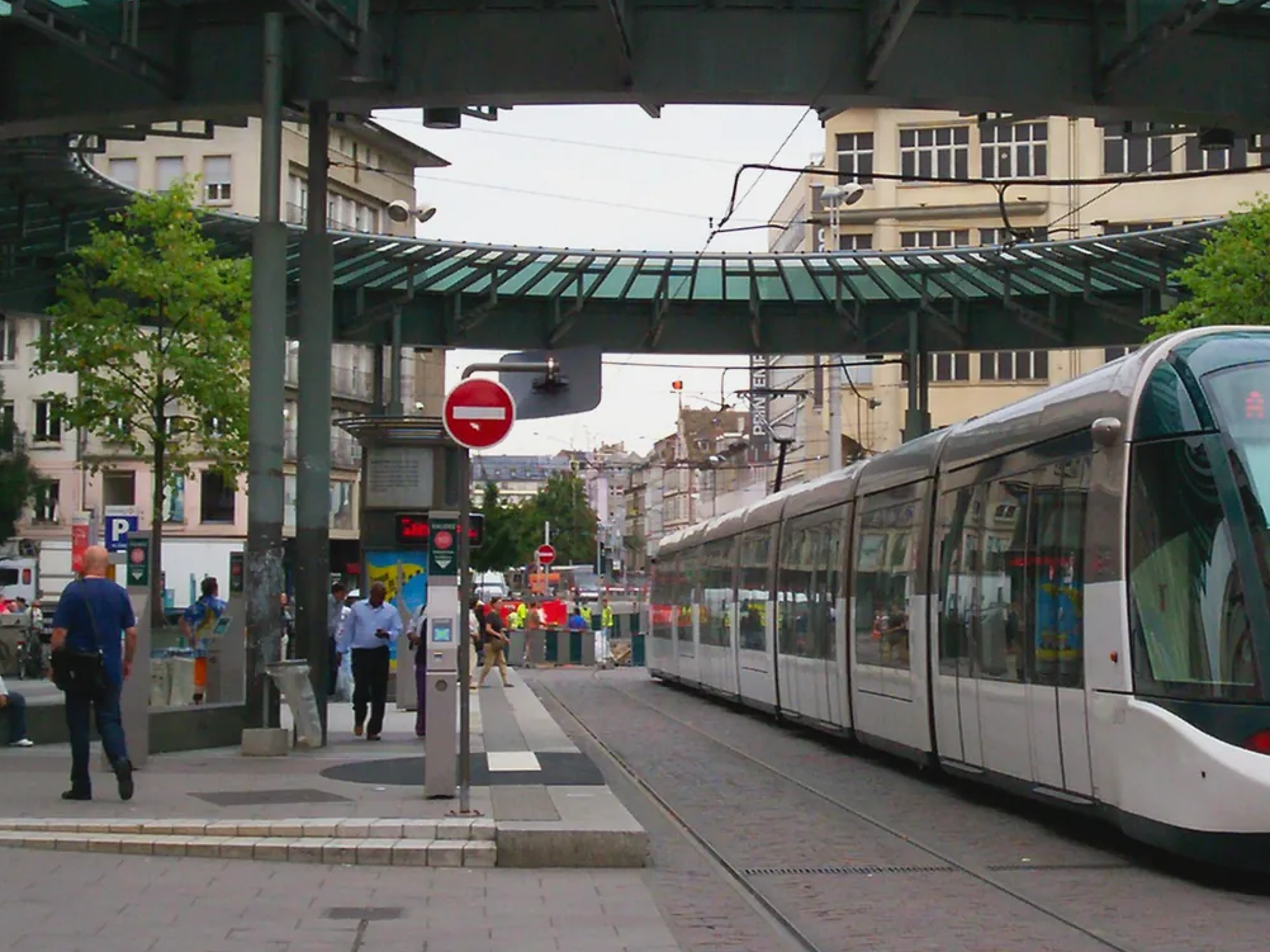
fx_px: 2531
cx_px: 802
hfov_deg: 28.1
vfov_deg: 21.3
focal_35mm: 69
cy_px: 444
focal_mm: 5.9
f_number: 4.5
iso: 100
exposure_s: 1/291
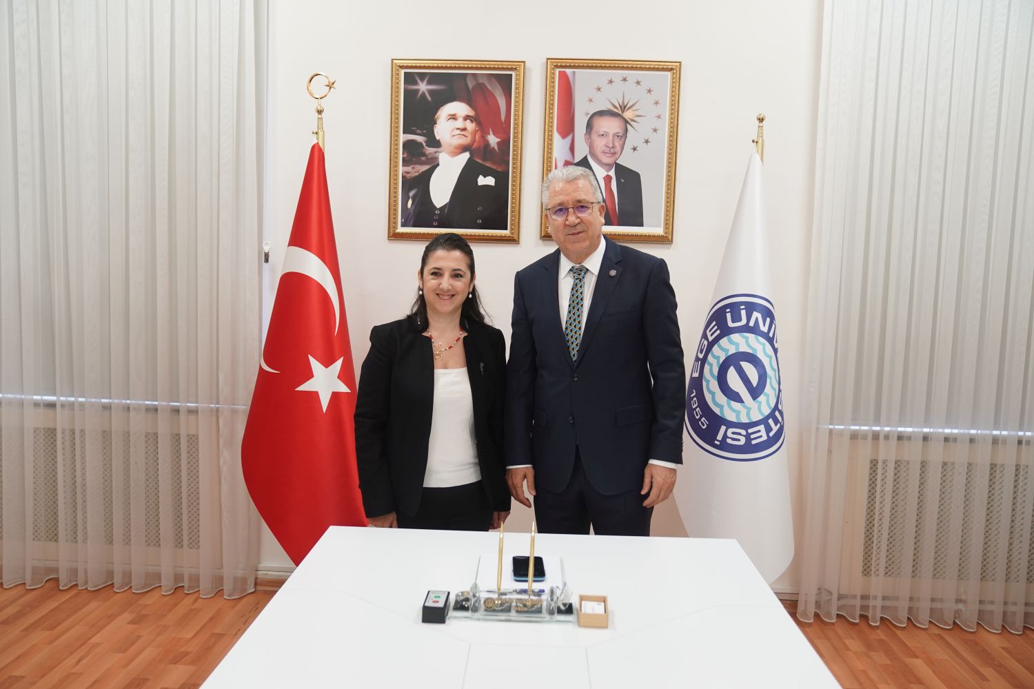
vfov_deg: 45.0
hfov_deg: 63.7
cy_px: 344
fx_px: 833
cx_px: 517
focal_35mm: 29
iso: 1600
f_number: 3.2
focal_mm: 29
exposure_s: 1/125
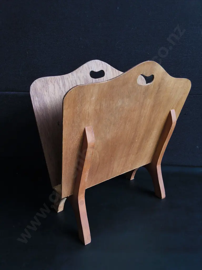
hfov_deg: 51.4
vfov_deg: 65.3
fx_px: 210
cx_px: 101
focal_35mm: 27
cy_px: 135
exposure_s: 1/100
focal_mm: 2.87
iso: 50
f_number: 2
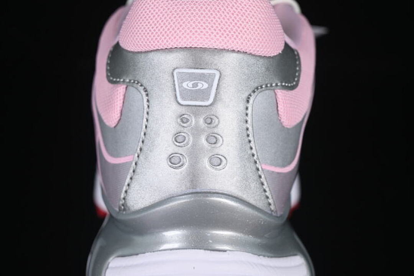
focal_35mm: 75
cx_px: 207
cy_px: 138
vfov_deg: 18.2
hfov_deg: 27.0
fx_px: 862
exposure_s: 1/80
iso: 160
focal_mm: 50
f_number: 7.1
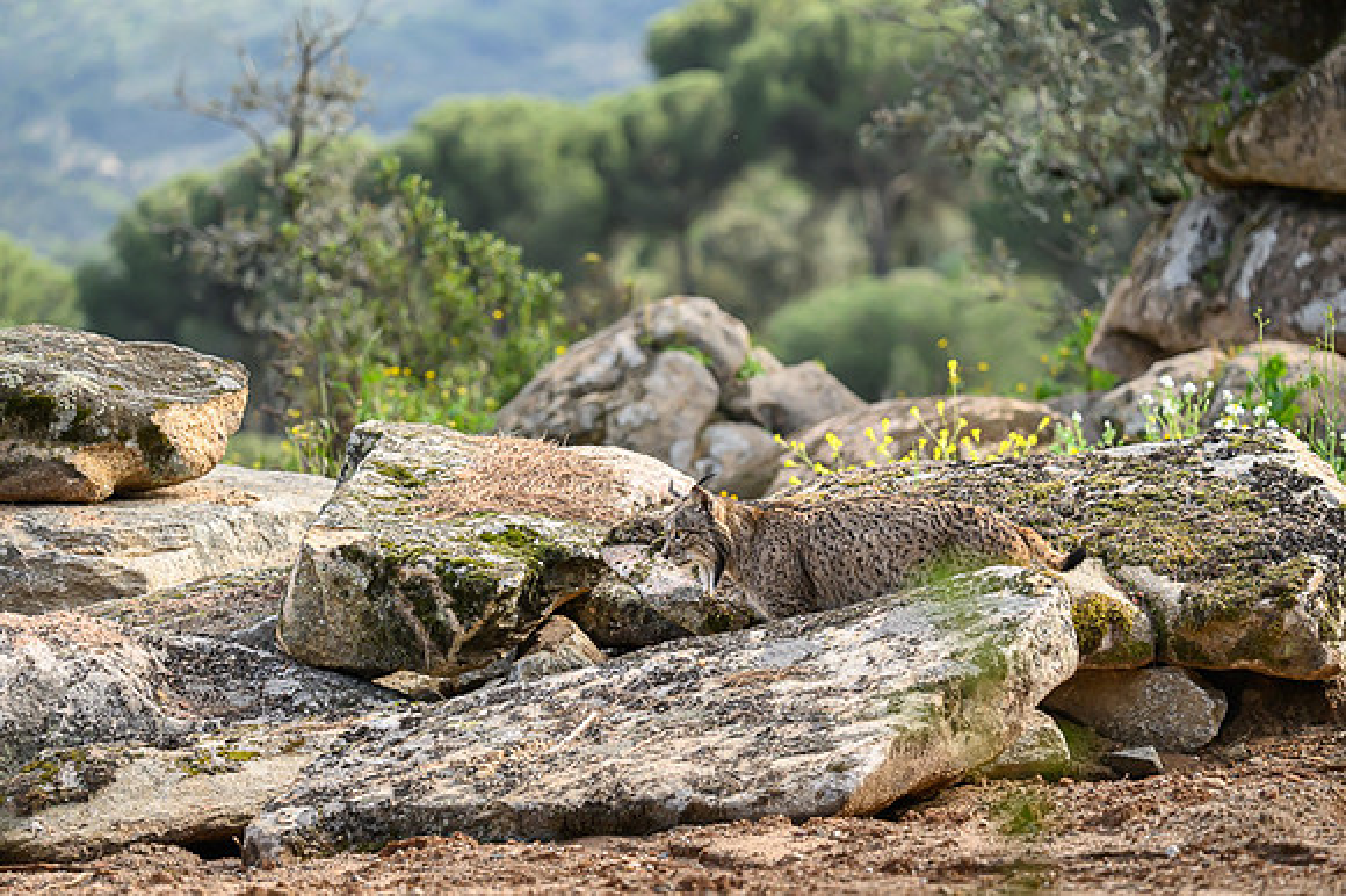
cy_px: 485
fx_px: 8084
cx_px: 673
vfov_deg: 6.3
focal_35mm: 216
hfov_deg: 9.5
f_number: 5
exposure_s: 1/1600
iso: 560
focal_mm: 200
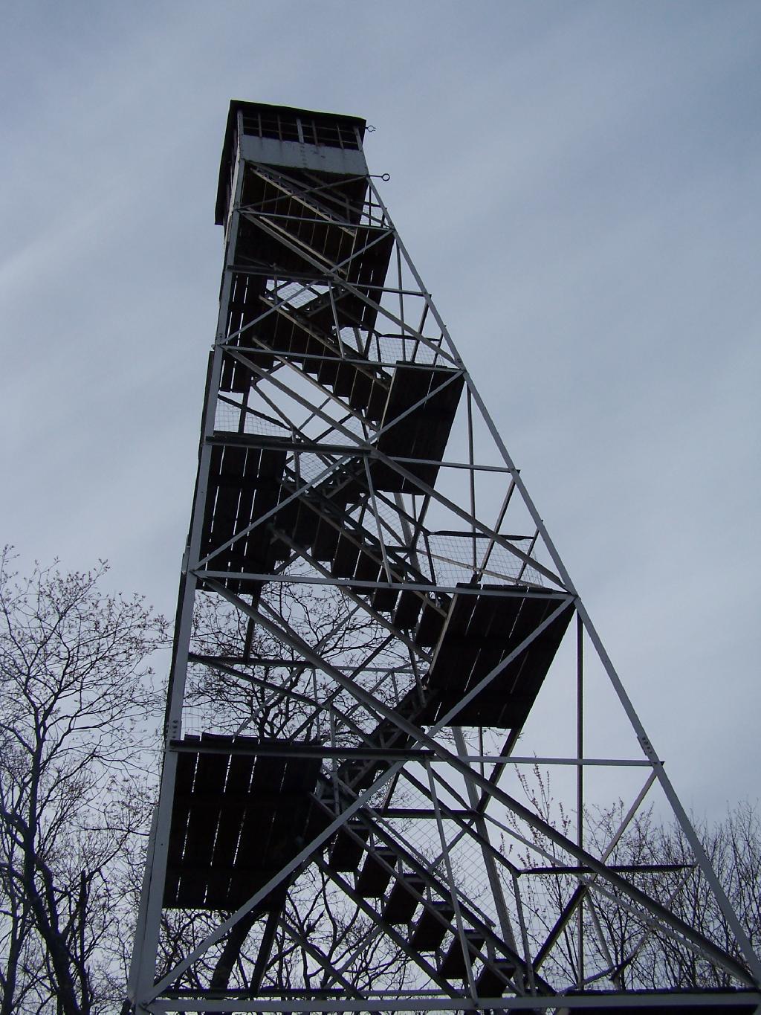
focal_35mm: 38
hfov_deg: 37.7
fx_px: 1114
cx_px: 380
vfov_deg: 49.0
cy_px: 508
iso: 80
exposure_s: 1/800
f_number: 4
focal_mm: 6.3
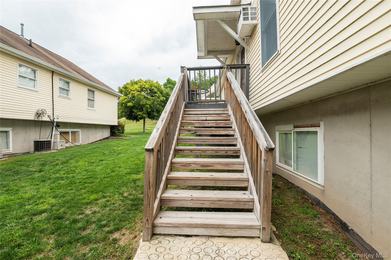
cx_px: 196
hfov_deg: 96.8
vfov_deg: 73.7
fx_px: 174
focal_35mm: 16
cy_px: 130
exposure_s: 1/200
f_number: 14
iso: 1000
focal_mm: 16
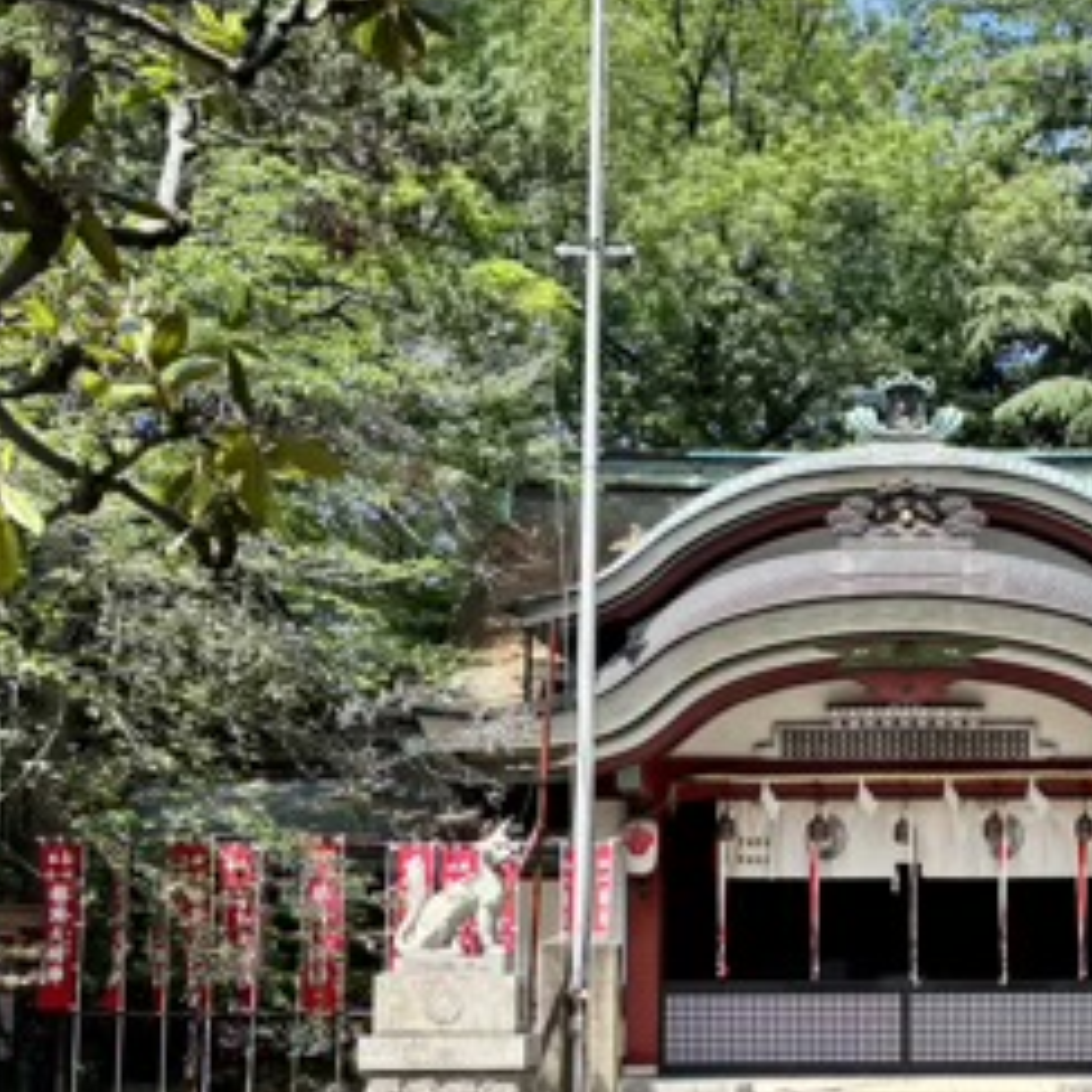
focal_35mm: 66
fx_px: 2356
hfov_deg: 25.5
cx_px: 917
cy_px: 732
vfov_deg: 26.0
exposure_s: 1/1047
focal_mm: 5.96
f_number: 1.6
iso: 50
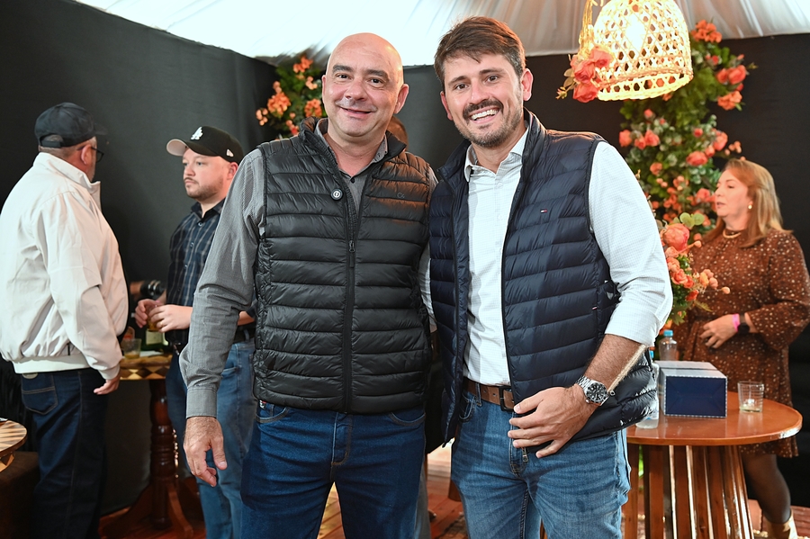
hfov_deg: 50.7
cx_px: 405
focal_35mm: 38
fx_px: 854
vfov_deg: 35.0
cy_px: 270
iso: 3200
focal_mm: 38
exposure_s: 1/60
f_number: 4
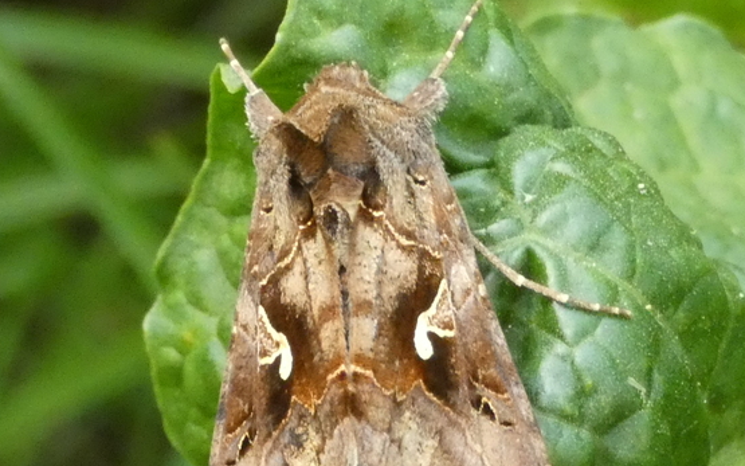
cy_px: 352
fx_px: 5198
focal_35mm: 256
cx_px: 375
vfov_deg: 5.1
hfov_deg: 8.2
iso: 800
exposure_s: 1/80
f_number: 5.4
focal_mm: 28.1
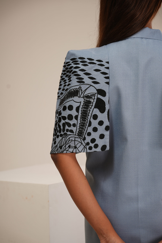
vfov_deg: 23.9
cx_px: 81
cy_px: 122
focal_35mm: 85
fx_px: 574
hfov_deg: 16.1
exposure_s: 1/125
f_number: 4.5
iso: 50
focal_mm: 85
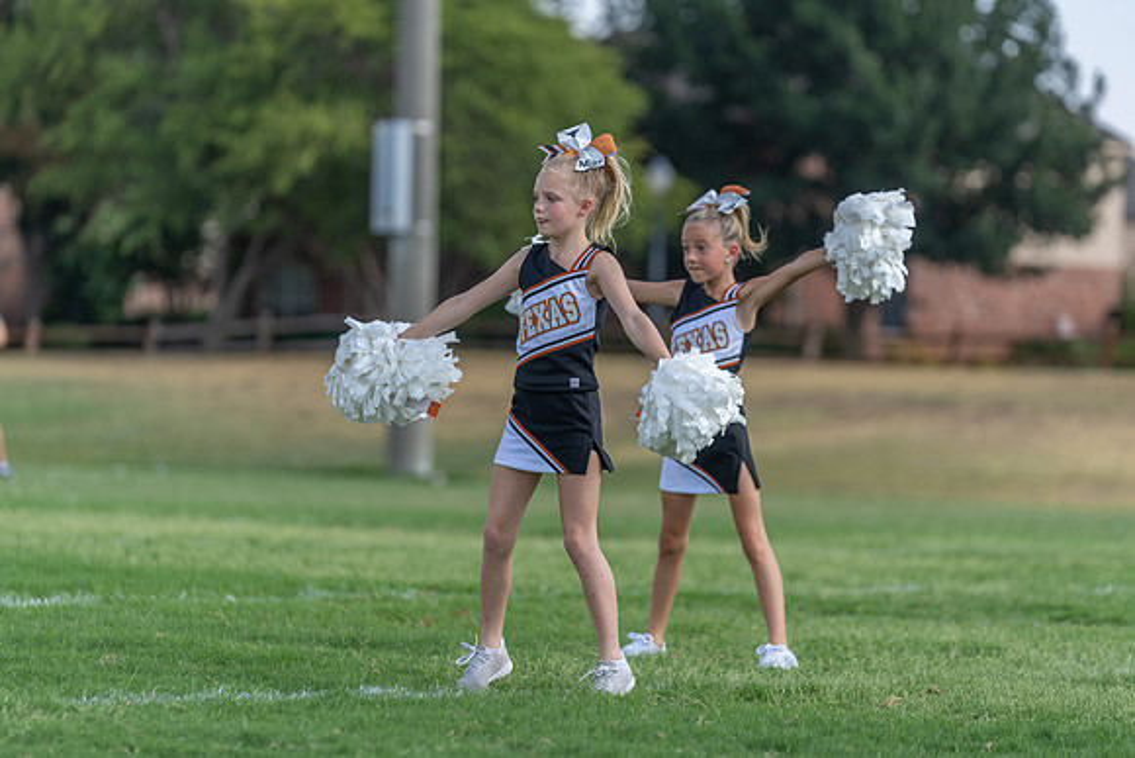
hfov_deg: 10.3
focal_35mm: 200
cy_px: 379
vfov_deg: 6.9
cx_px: 568
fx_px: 6307
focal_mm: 200
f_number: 3.5
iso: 125
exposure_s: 1/1000
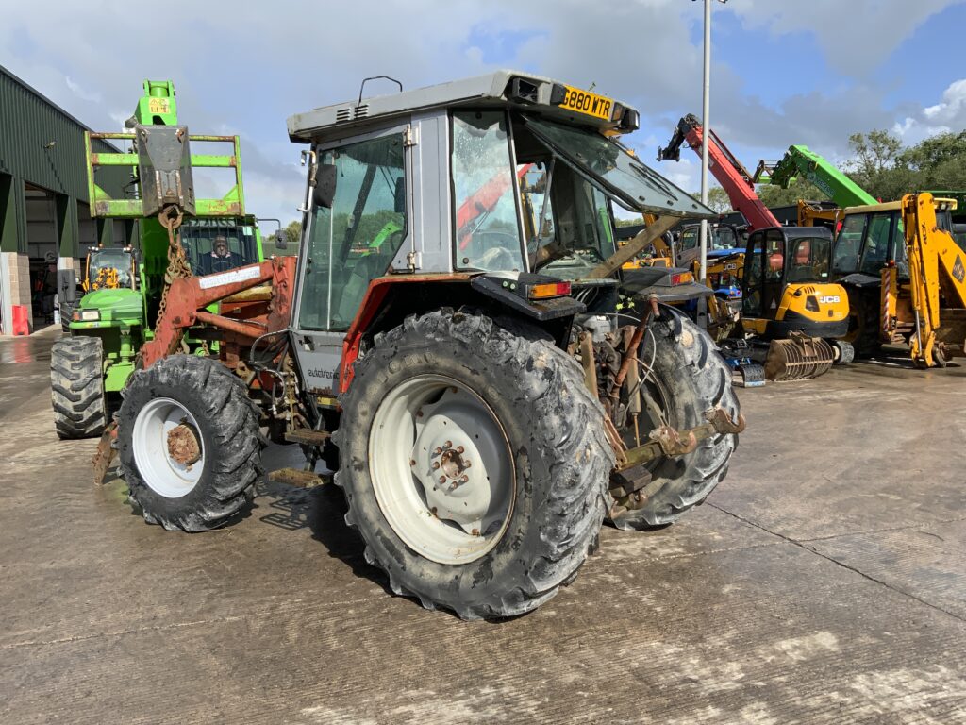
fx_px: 809
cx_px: 483
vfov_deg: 48.2
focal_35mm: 29
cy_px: 362
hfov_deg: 61.7
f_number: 1.8
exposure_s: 1/1490
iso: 16
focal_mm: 3
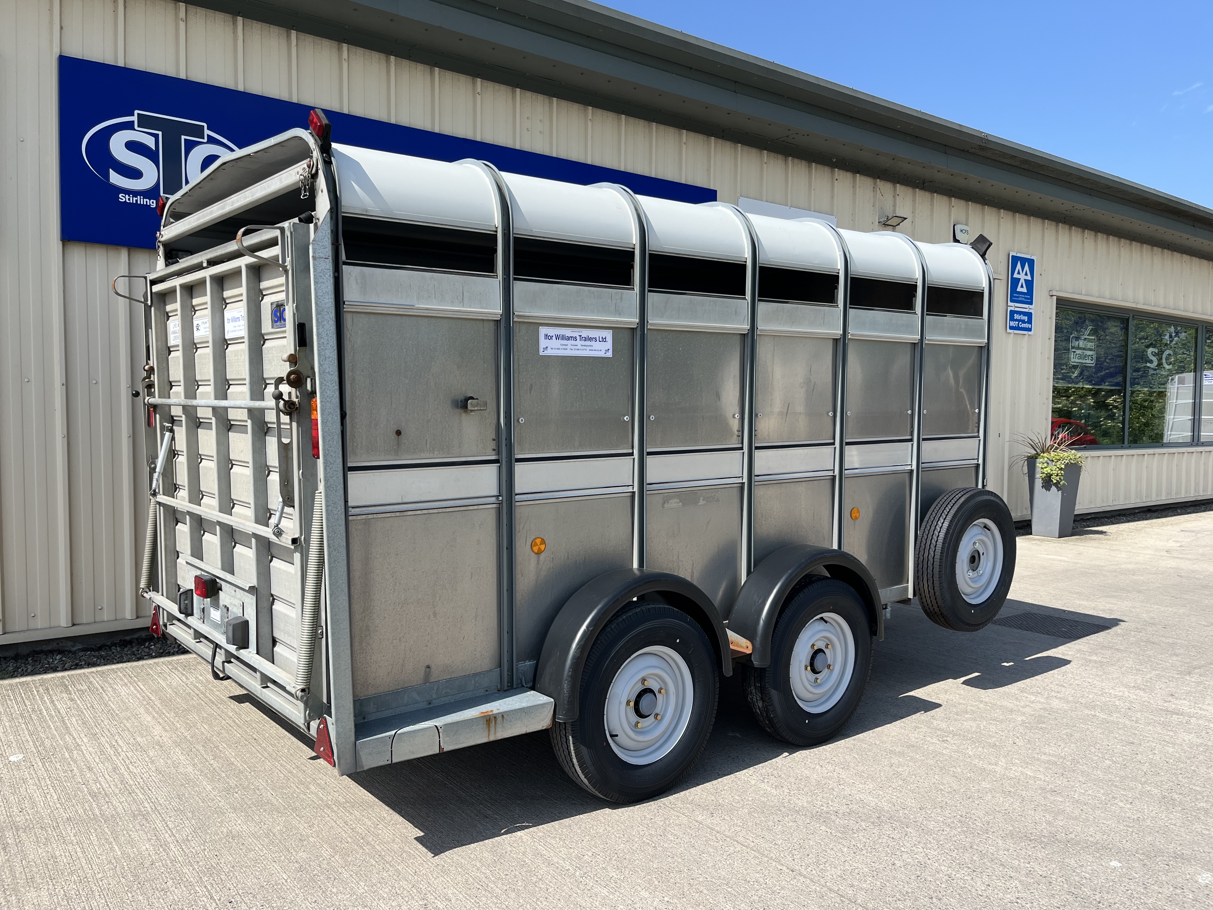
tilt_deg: -2.0
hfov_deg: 65.3
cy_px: 462
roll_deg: -0.7
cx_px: 588
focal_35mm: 27
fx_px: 946
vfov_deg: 51.4
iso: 50
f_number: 1.6
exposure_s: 1/2755
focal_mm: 5.1
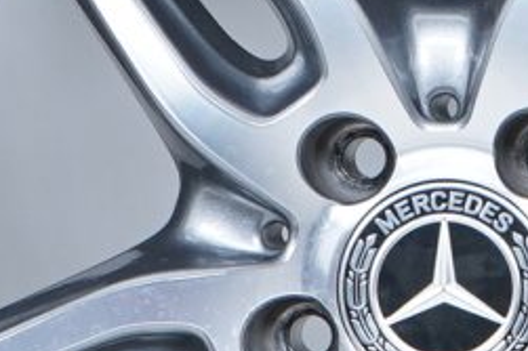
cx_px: 1363
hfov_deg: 6.2
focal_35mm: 314
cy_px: 39
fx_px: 4602
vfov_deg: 4.4
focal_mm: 41
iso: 250
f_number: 7.1
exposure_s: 1/125
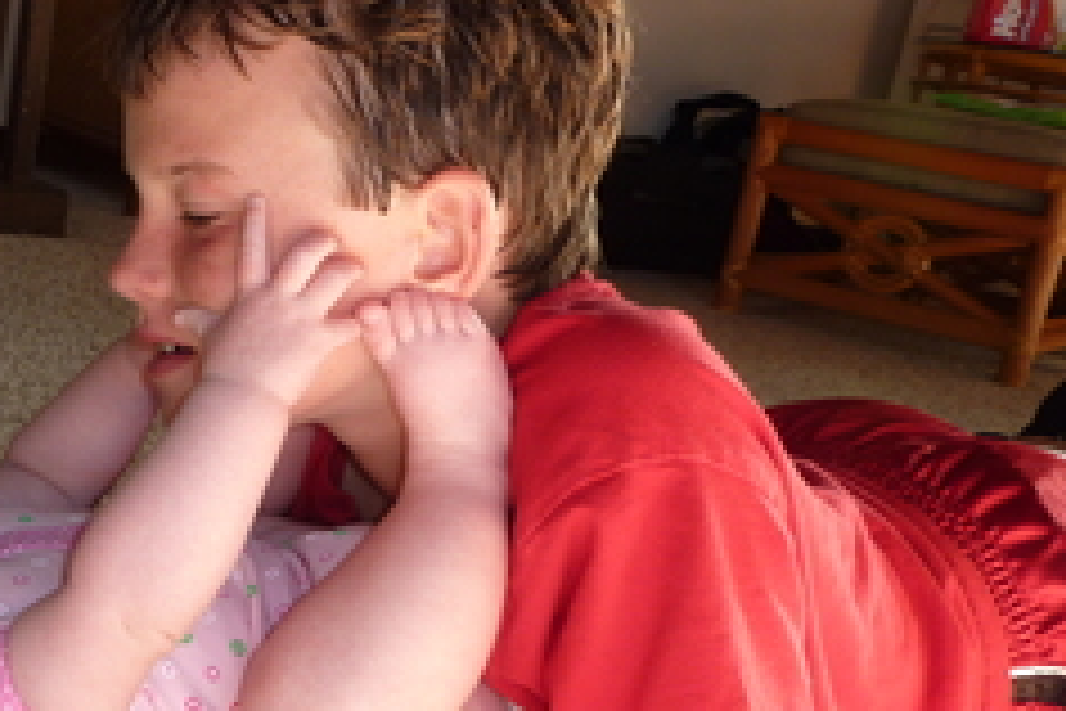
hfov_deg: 37.2
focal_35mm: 51
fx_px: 1510
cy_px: 446
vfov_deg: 26.4
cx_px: 184
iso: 100
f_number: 3.4
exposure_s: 1/30
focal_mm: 4.7
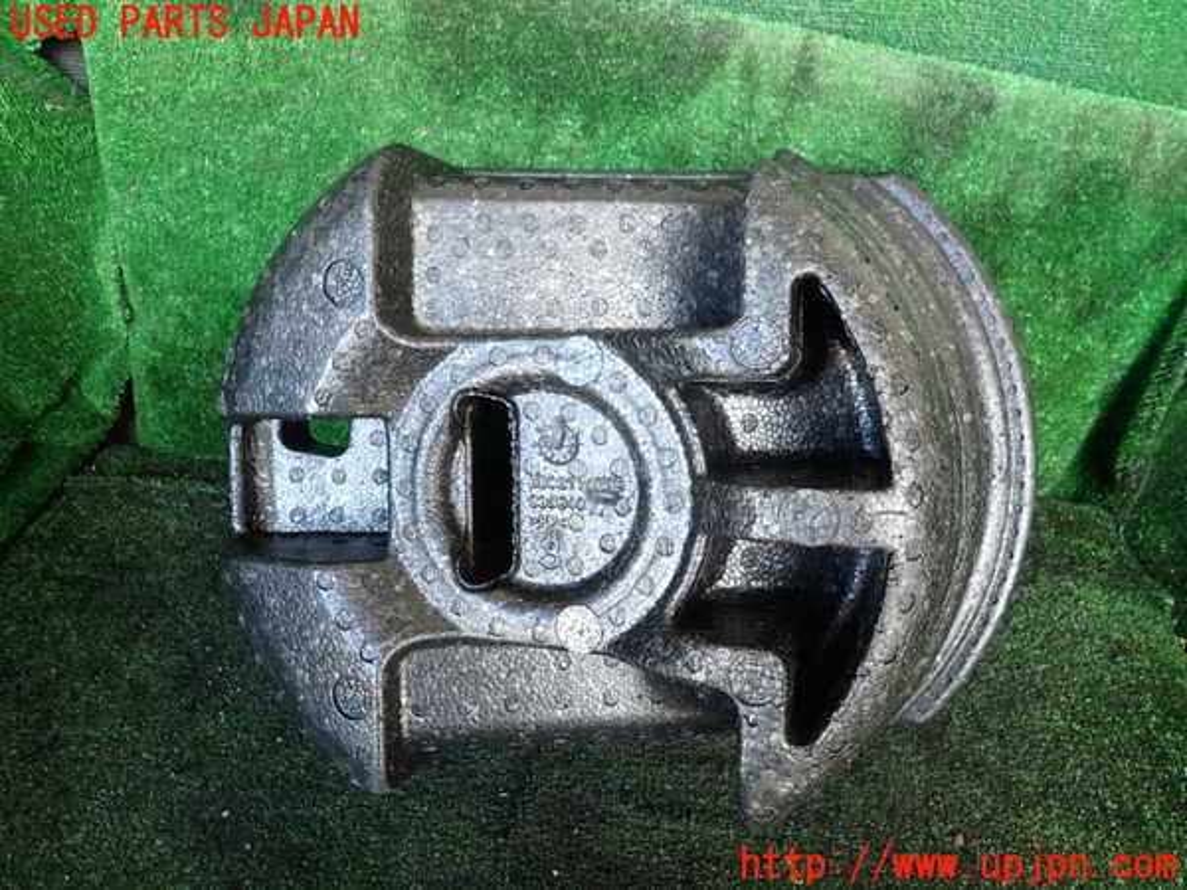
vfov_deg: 54.9
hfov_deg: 69.4
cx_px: 594
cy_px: 445
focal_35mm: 25
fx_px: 857
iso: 200
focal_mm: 4.5
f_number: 2
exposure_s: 1/40
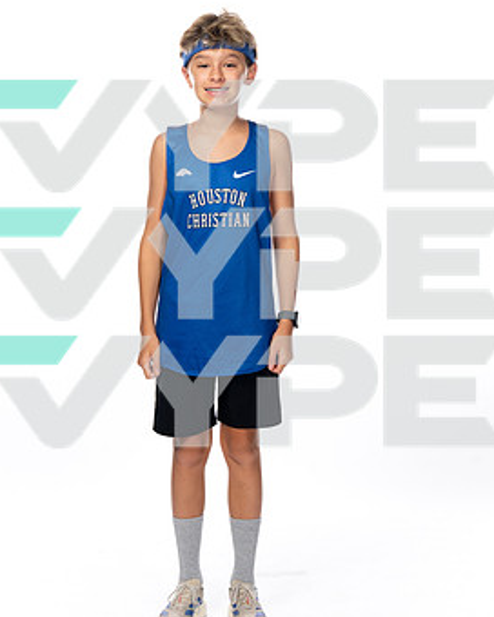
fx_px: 1407
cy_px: 265
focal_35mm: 77
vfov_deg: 24.7
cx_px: 240
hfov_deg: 19.9
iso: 640
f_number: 8
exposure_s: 1/250
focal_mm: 62
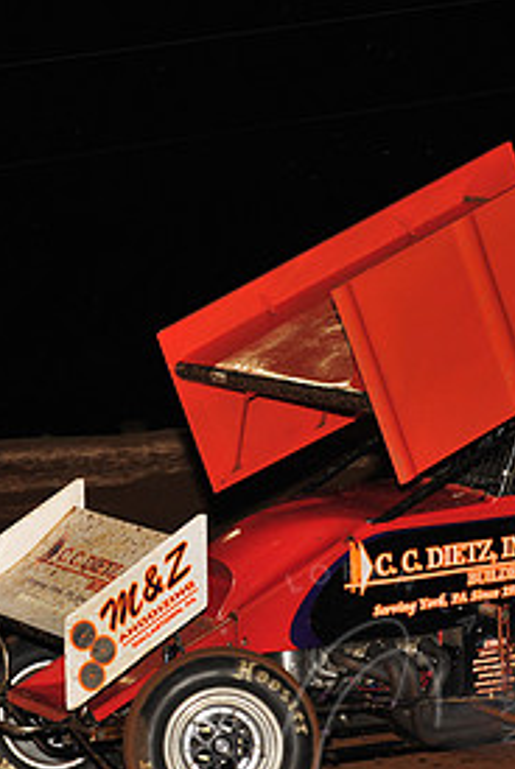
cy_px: 473
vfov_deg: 11.3
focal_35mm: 181
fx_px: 3874
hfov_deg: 7.6
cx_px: 350
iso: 1000
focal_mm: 86
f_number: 8
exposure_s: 1/320
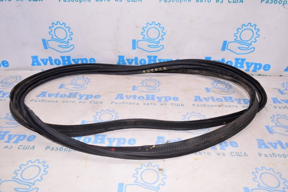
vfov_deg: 47.9
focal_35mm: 27
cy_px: 96
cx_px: 144
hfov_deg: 67.4
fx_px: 216
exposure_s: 1/160
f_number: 8
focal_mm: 18
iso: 1600
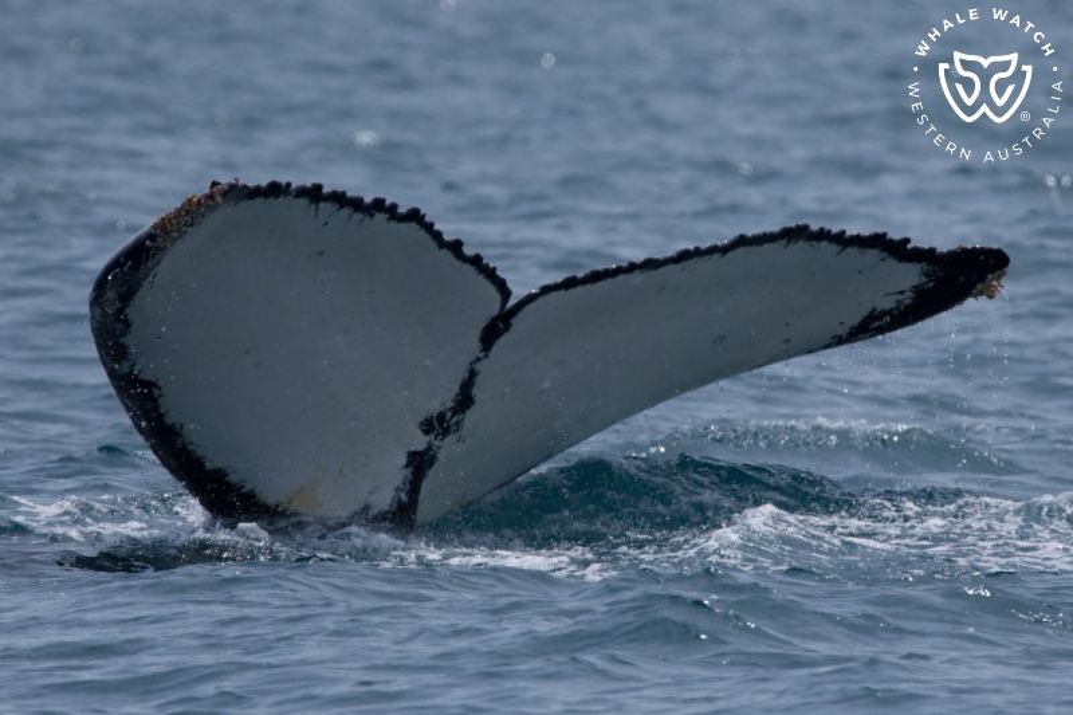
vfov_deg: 2.3
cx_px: 536
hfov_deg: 3.4
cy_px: 358
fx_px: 17878
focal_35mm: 600
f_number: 8
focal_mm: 600
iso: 640
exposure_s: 1/3200
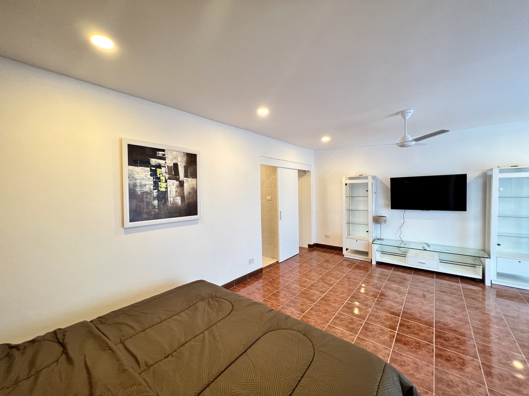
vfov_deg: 89.9
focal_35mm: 13
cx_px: 264
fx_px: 199
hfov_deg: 106.2
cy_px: 198
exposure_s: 1/50
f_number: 1.8
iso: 200
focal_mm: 1.57
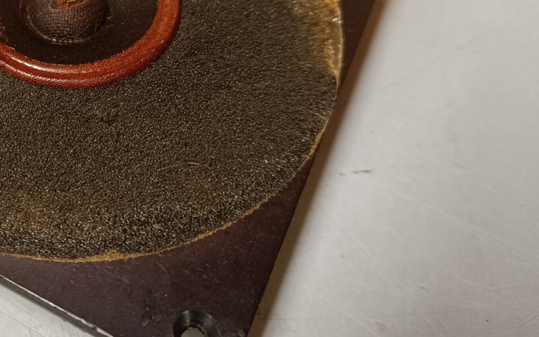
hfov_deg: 39.1
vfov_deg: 26.2
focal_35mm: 48
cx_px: 61
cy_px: 49
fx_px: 705
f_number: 1.88
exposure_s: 1/25
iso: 704
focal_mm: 5.59
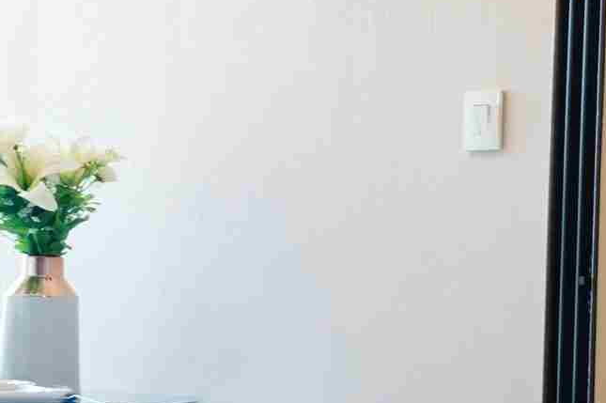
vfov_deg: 12.2
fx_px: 1884
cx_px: 1278
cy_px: 326
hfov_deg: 14.5
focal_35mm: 112
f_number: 3.5
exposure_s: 1/60
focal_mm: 16
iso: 640
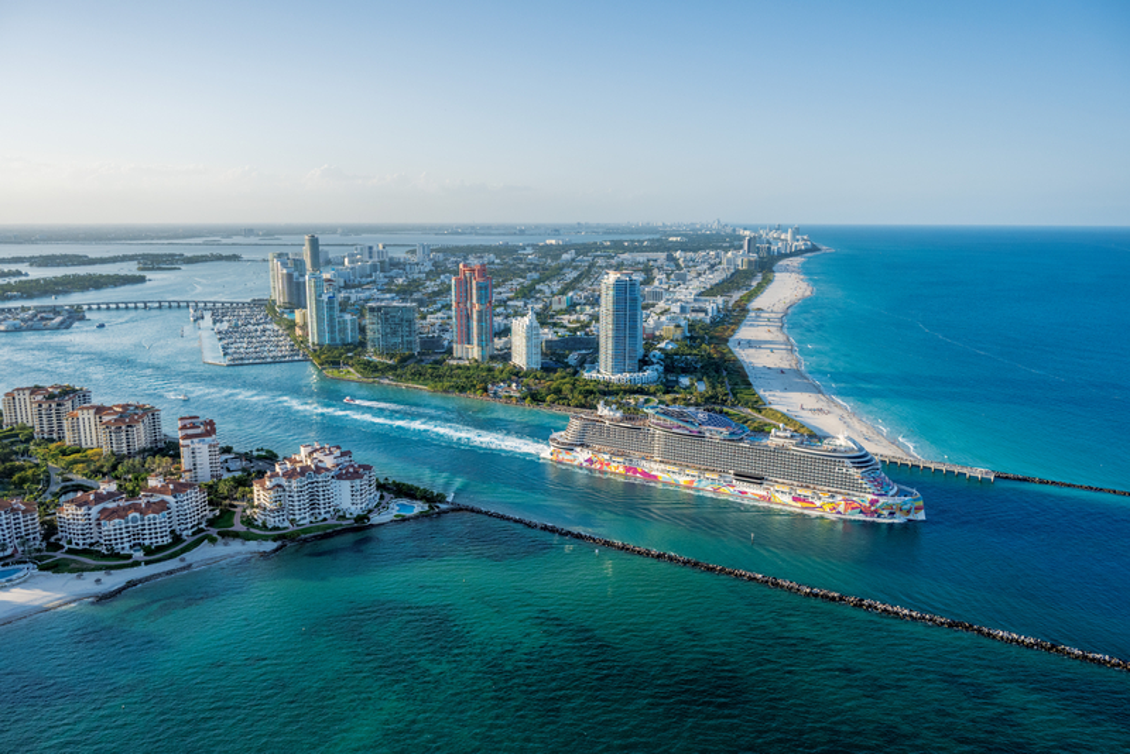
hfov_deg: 73.7
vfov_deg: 53.2
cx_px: 565
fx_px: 754
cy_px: 377
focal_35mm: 24
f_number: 5
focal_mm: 24
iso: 500
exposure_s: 1/1600
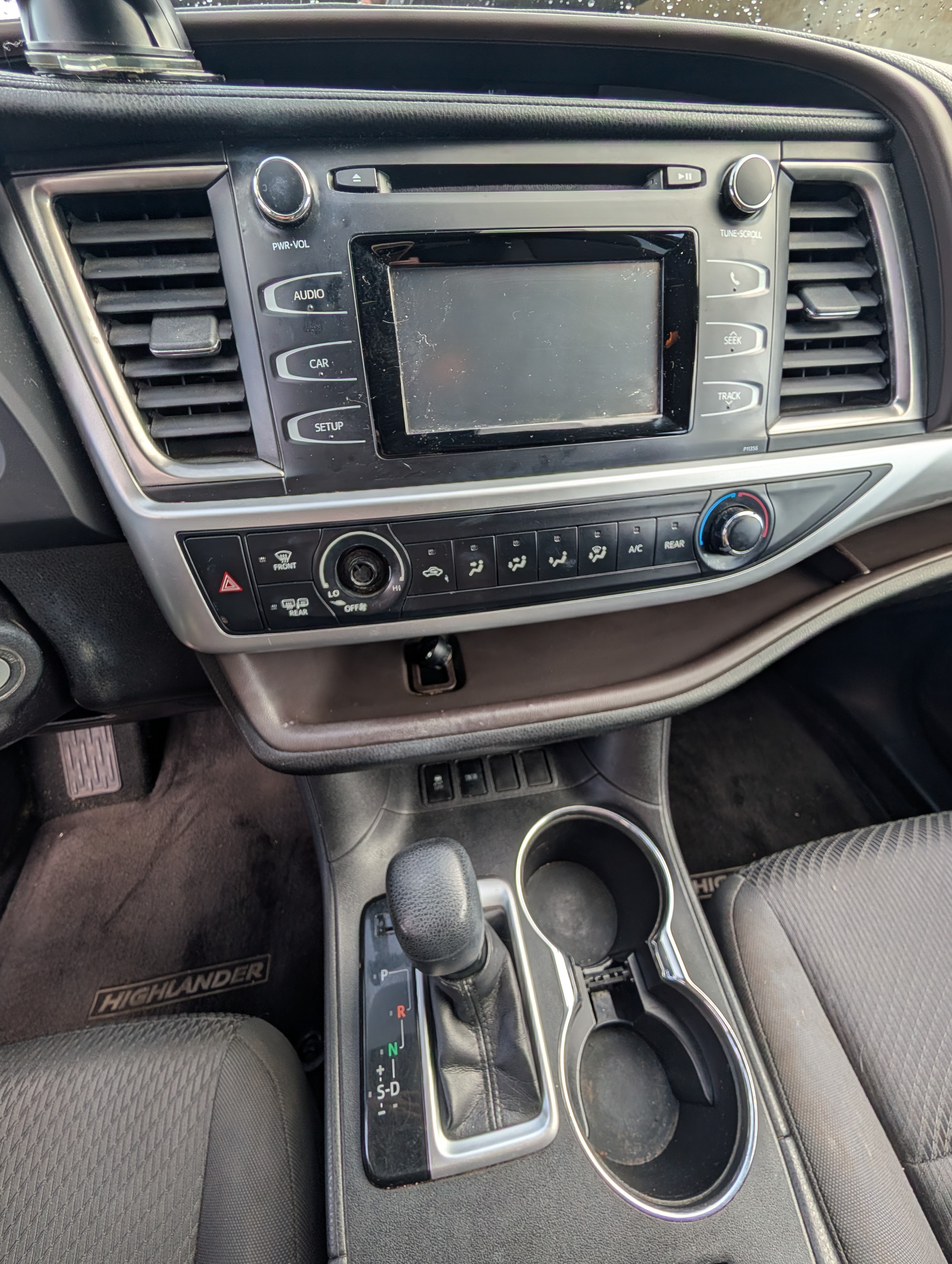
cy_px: 632
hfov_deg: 94.6
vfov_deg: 110.5
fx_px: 439
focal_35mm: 12
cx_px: 476
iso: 59
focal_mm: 2.02
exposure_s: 1/430
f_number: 1.7
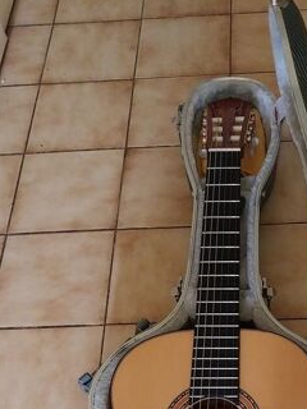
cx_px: 261
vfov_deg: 34.4
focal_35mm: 52
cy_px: 382
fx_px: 615
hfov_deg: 27.3
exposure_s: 1/25
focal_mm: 4
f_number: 1.8
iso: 500
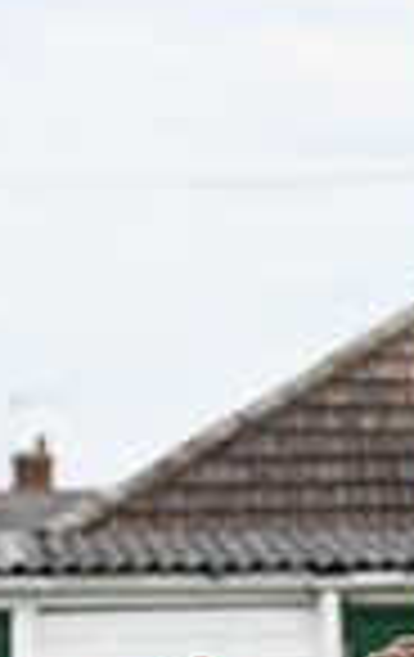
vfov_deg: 5.1
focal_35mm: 407
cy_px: 950
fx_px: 7304
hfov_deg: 3.2
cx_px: 144
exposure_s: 1/1600
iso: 800
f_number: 4.5
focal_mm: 130
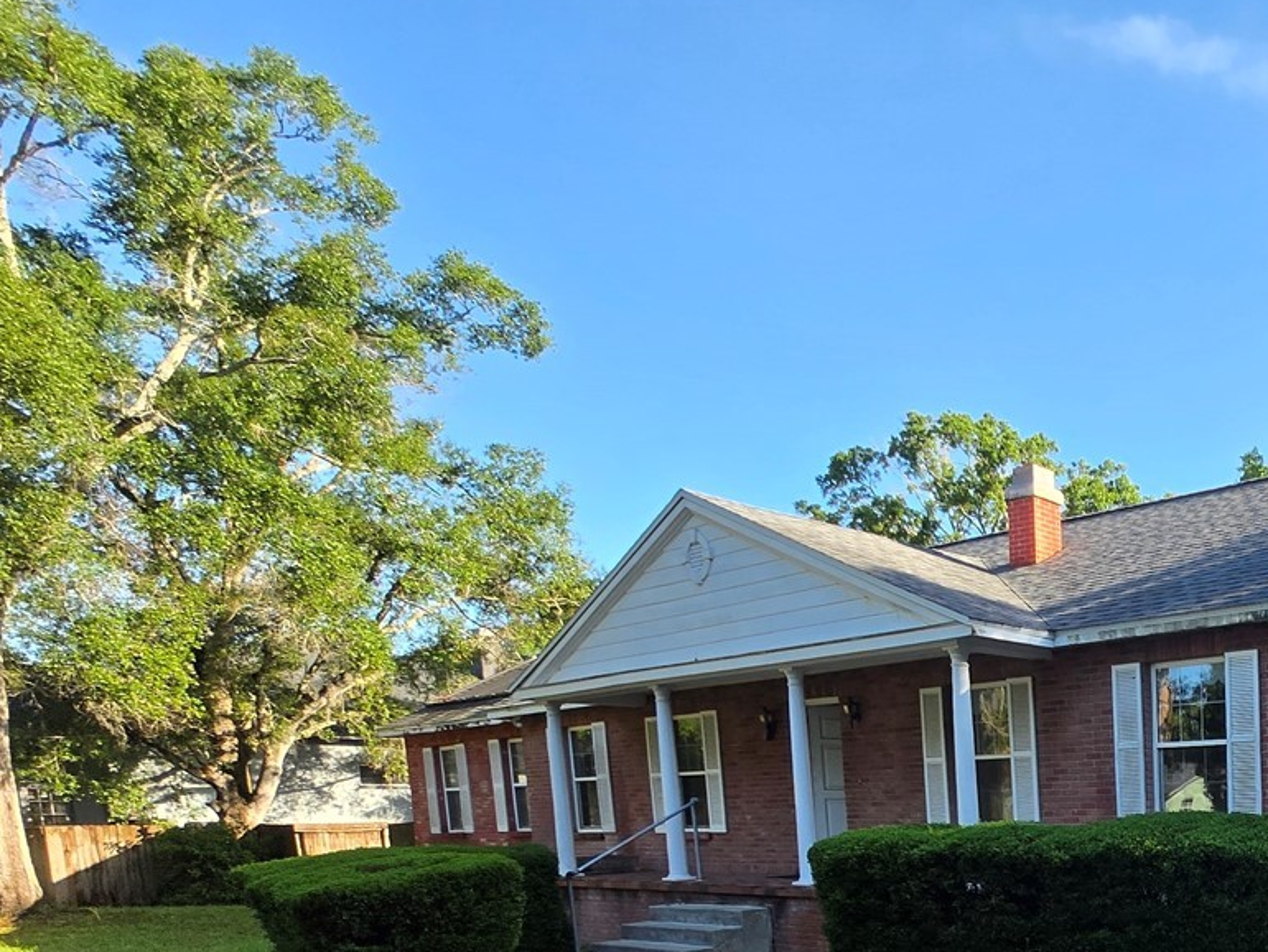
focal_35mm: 27
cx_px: 1291
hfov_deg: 51.2
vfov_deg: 44.3
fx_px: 989
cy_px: 939
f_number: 2.2
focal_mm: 1.7
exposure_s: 1/300
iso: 25
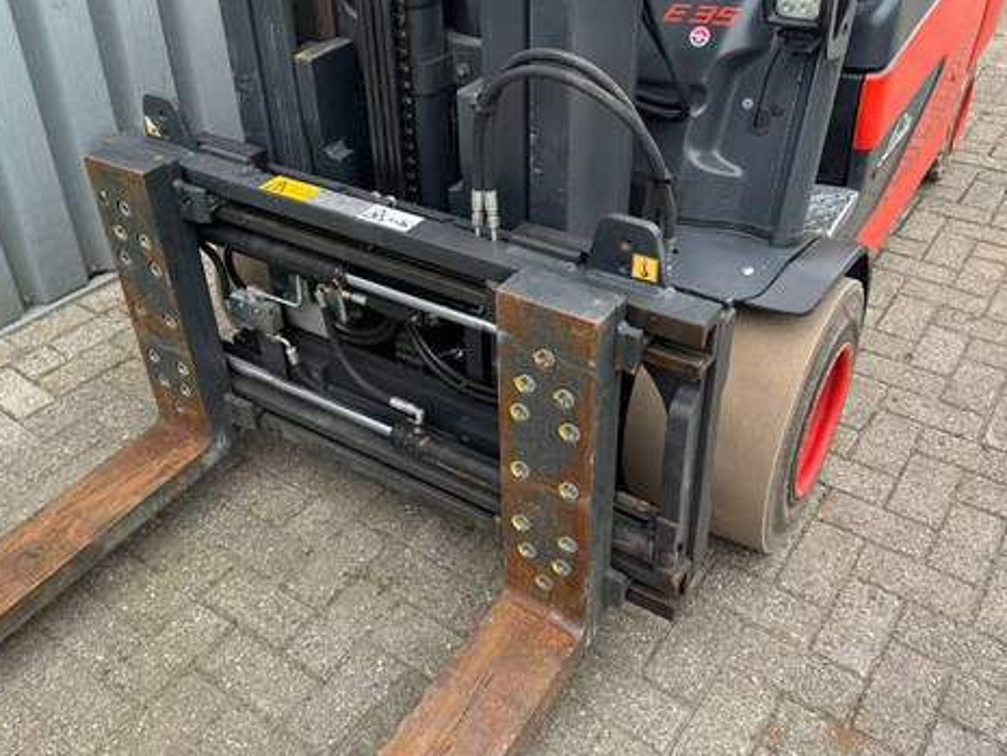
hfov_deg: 55.3
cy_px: 310
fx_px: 960
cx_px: 457
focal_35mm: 33
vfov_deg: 42.8
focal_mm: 6.76
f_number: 1.78
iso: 80
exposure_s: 1/428
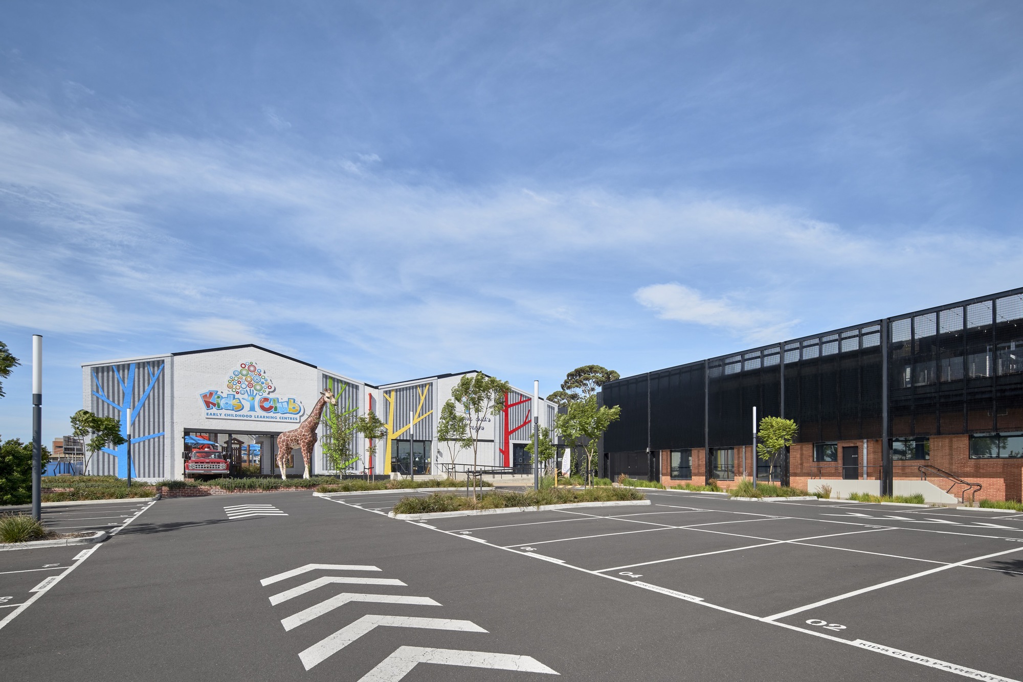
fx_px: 483
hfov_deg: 93.3
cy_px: 341
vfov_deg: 70.5
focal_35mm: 17
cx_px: 512
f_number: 11
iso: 250
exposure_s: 1/500
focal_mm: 17
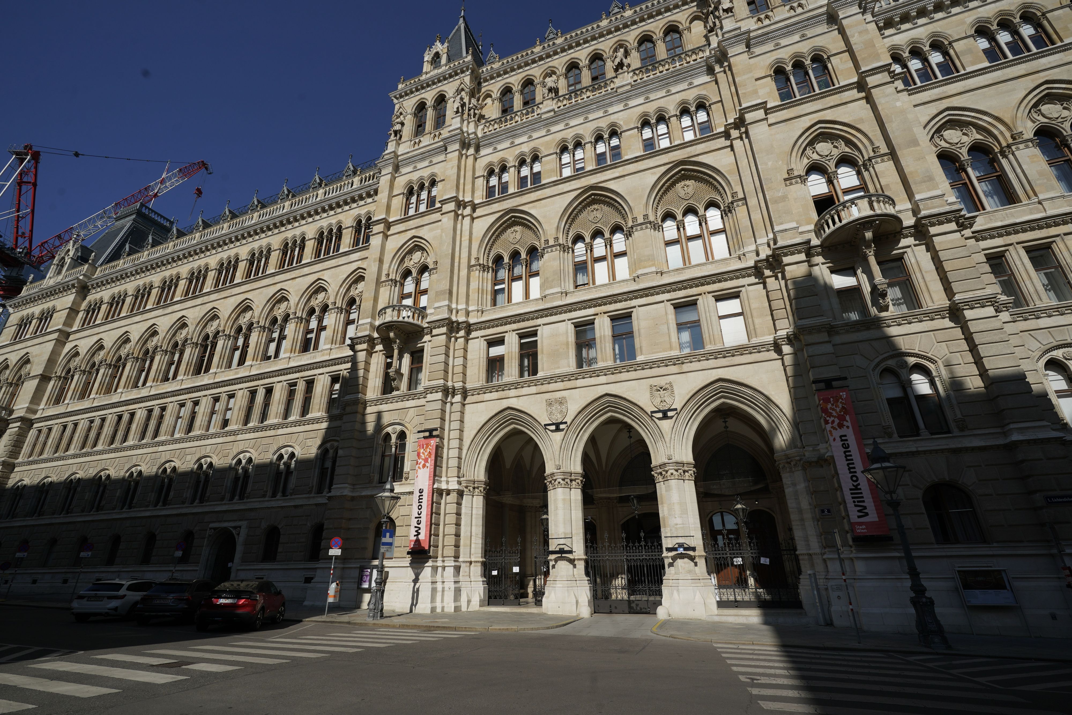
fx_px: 476
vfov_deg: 73.7
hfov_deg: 96.7
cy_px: 358
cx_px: 536
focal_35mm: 16
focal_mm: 16
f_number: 11
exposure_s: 1/320
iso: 125
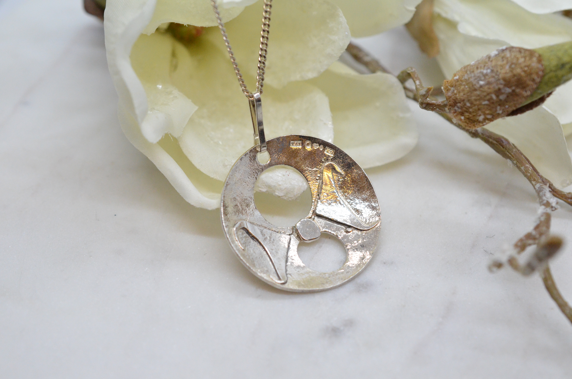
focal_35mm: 60
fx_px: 951
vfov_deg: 22.5
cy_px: 190
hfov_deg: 33.5
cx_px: 286
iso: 3200
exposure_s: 1/1600
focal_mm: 40
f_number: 5
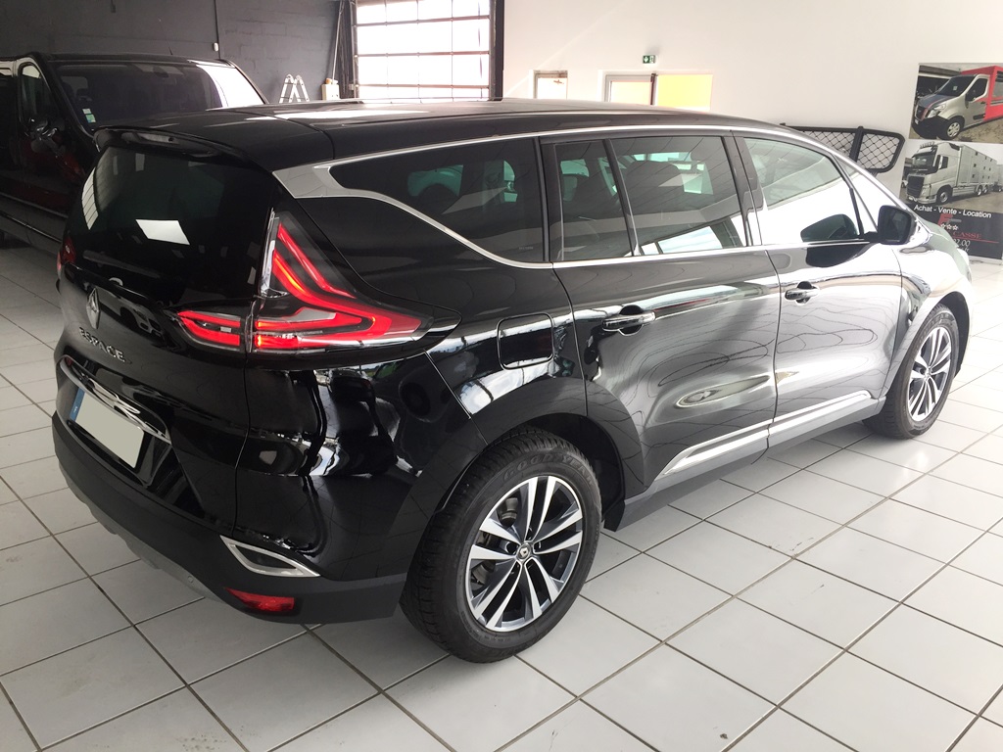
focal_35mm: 29
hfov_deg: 61.7
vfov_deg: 48.2
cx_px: 502
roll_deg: -2.2
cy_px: 376
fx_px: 840
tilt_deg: -18.0
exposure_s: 1/103
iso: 32
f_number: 2.2
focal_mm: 4.15
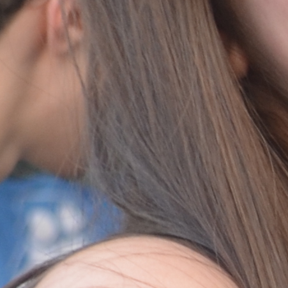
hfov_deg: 3.8
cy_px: 501
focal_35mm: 445
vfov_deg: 3.9
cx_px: 1003
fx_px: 4189
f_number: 5.6
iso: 280
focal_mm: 32
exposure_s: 1/125
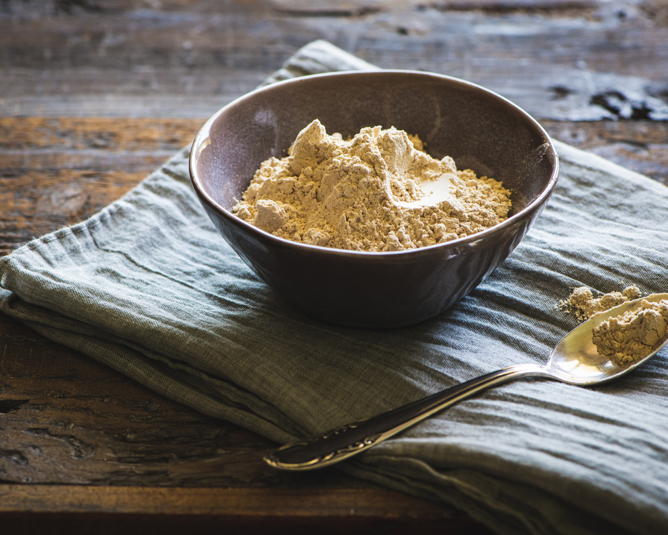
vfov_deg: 13.0
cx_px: 327
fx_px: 2352
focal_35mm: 119
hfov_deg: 16.2
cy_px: 268
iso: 100
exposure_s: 1/6
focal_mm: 105
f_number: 8
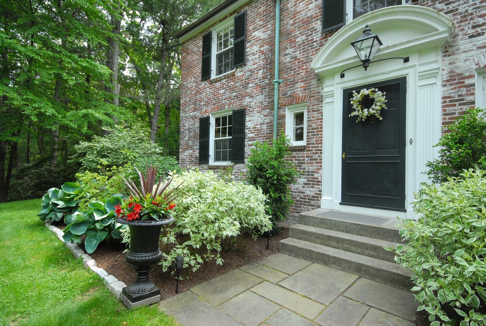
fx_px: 243
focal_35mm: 18
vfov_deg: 67.5
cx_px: 243
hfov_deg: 89.9
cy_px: 163
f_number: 8
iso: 800
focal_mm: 12
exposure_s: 1/200
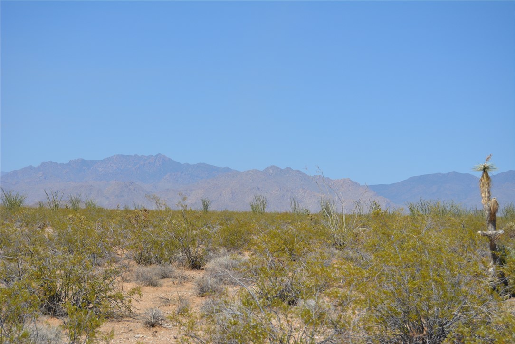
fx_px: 1181
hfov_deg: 24.6
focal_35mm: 82
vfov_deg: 16.6
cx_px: 258
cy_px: 172
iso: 400
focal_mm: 55
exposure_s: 1/1600
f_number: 7.1
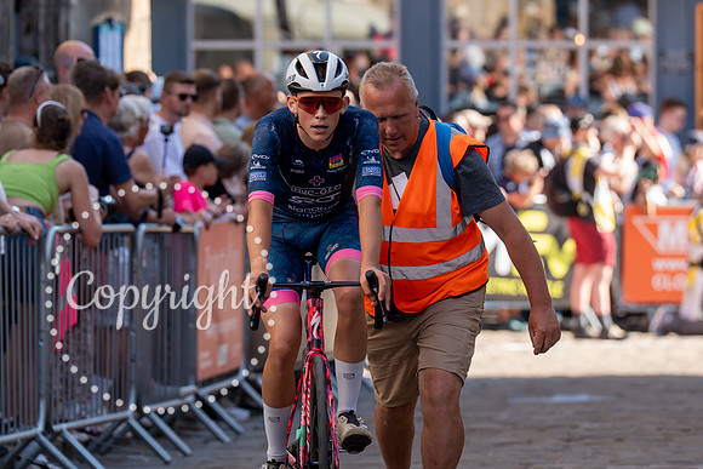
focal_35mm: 297
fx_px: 5793
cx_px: 385
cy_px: 116
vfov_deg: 4.6
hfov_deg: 6.9
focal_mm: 197
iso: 400
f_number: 4
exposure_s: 1/1000
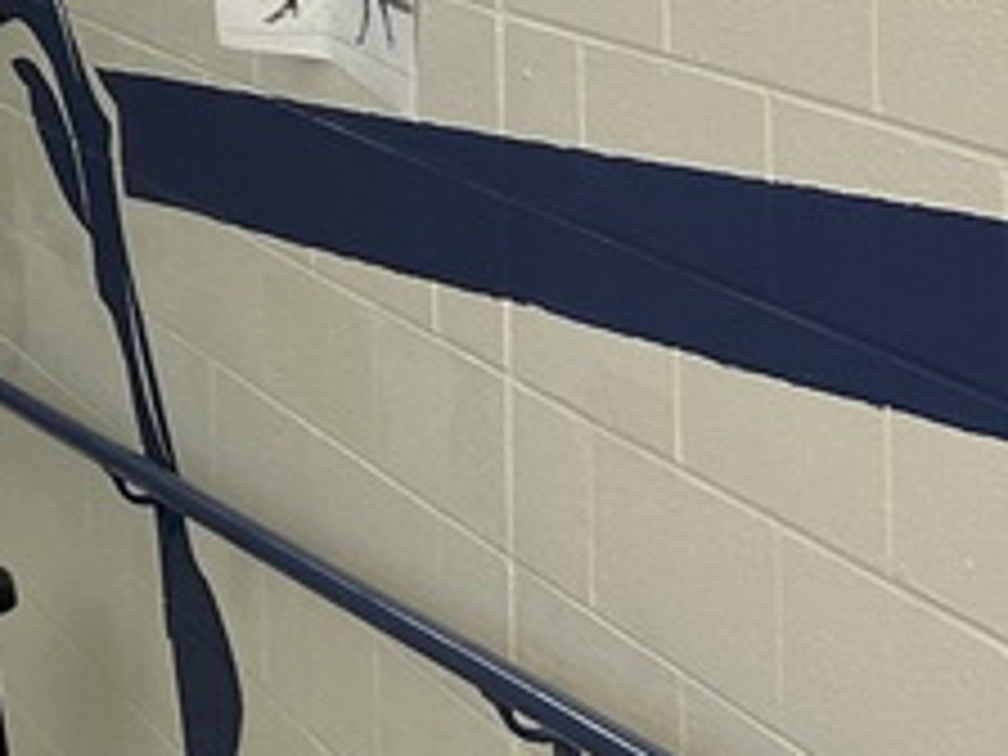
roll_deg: +0.0
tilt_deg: +2.1
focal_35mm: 119
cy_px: -495
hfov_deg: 15.0
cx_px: -644
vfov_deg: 11.7
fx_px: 3465
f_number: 1.5
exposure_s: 1/60
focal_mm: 5.7
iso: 100
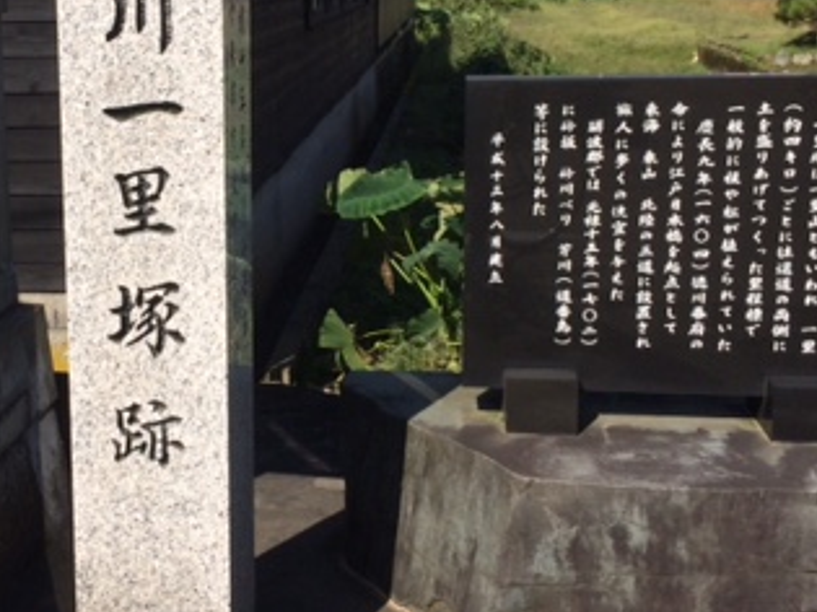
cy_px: 220
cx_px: 200
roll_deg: +1.0
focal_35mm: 59
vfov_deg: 24.7
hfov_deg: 32.1
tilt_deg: -10.8
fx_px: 1392
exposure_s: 1/2740
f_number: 2.2
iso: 32
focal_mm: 4.15
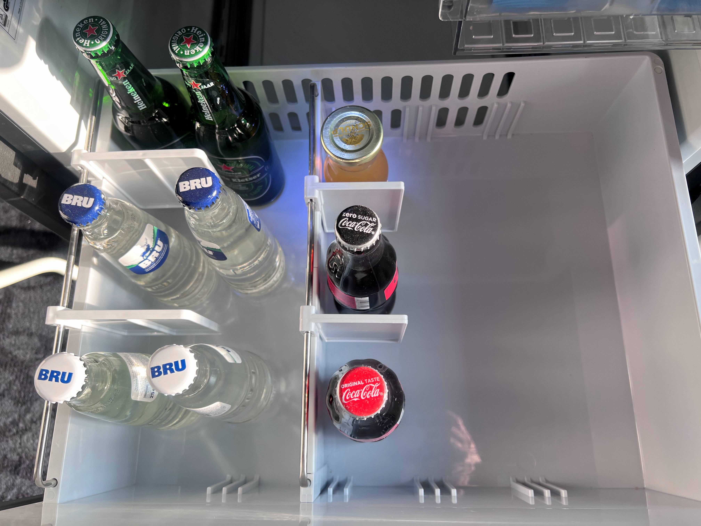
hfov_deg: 67.3
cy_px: 263
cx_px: 350
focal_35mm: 26
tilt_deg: -71.4
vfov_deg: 53.1
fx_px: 527
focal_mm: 5.7
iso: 50
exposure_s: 1/181
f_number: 1.5
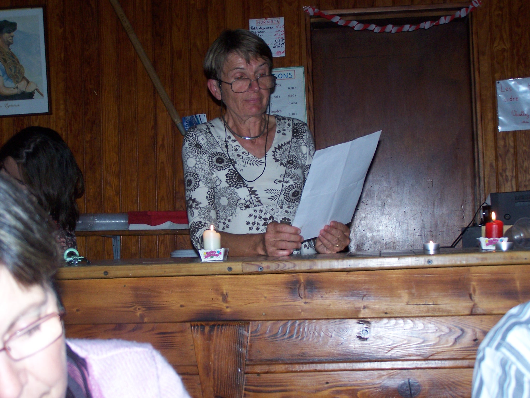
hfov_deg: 30.3
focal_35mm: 64
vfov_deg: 22.9
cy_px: 199
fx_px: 980
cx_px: 265
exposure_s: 1/60
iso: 140
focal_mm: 10.7
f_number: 3.2
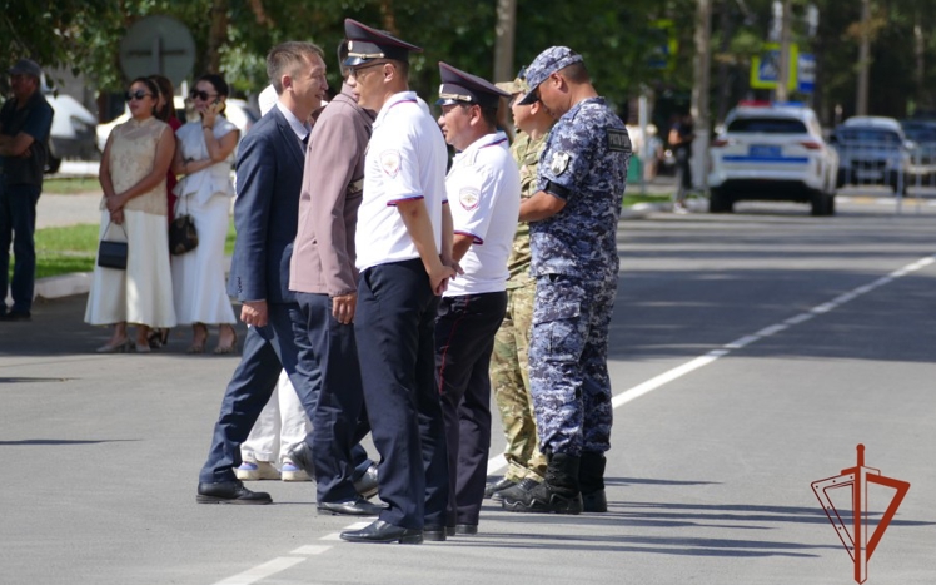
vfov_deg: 3.2
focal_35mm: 409
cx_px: 468
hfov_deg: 5.1
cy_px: 278
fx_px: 10430
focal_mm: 146
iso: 125
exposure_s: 1/800
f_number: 4
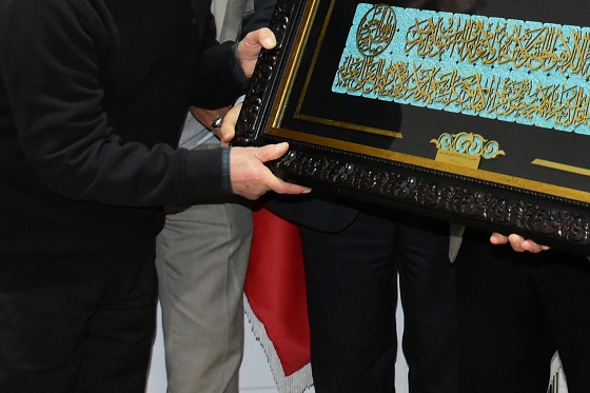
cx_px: 588
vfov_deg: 14.3
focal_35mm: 94
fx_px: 1540
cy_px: -18
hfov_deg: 21.0
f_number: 6.3
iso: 2000
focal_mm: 26
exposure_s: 1/125
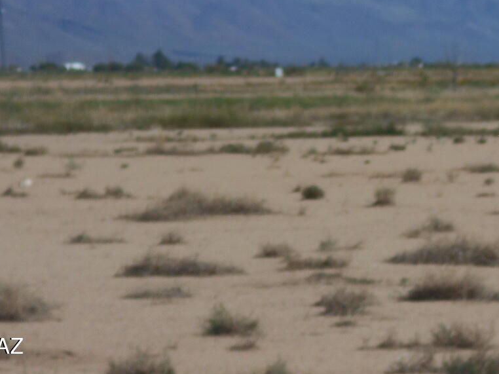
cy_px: -12
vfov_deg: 5.4
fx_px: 3934
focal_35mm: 273
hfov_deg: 7.2
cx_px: 388
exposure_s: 1/640
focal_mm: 23
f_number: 6.5
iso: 80
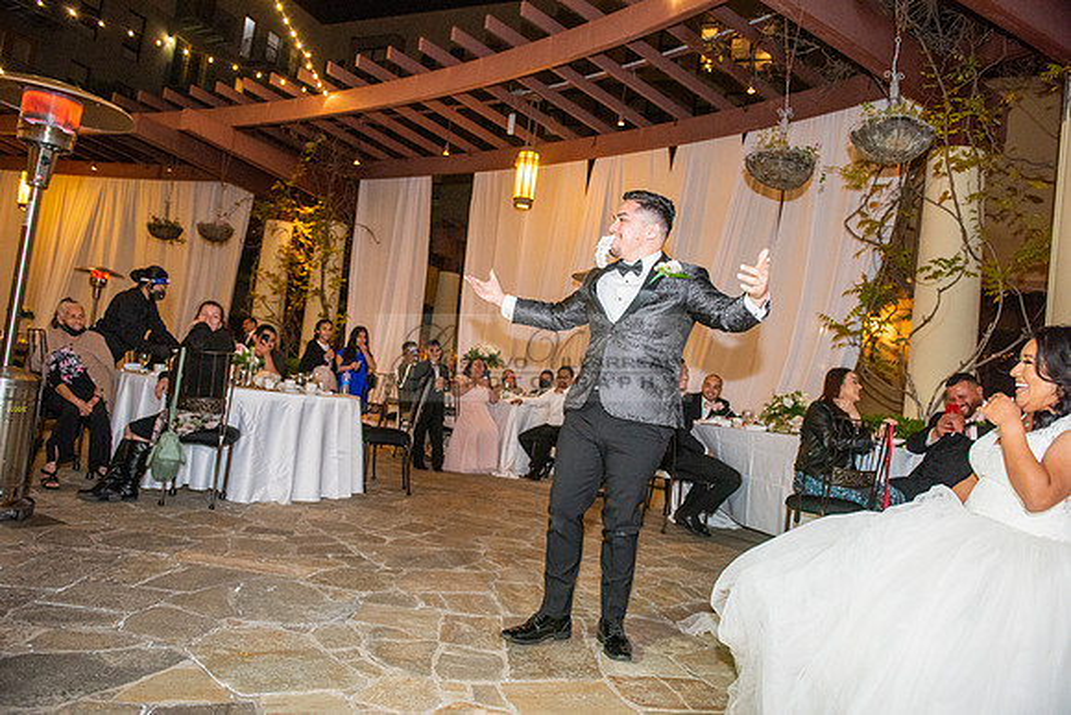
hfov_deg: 73.7
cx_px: 536
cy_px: 358
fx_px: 714
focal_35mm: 24
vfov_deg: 53.2
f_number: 4
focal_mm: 24
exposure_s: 1/160
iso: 1600
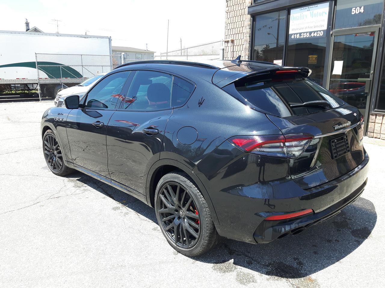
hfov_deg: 58.4
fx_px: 345
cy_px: 144
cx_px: 192
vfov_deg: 45.4
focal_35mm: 31
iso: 40
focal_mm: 3.7
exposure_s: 1/411
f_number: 1.9
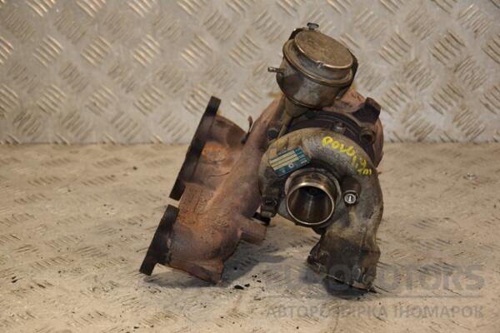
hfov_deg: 21.9
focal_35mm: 93
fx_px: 1292
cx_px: 250
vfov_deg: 14.7
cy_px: 166
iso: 800
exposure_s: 1/160
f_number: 5.3
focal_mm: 62
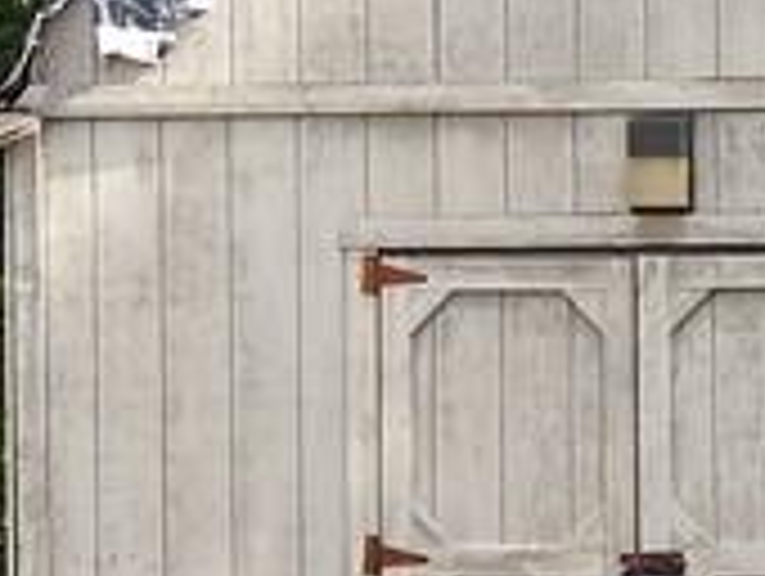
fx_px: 5732
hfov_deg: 7.6
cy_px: 50
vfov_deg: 5.7
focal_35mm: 259
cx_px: 716
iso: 125
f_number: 3.6
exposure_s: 1/320
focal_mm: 7.7
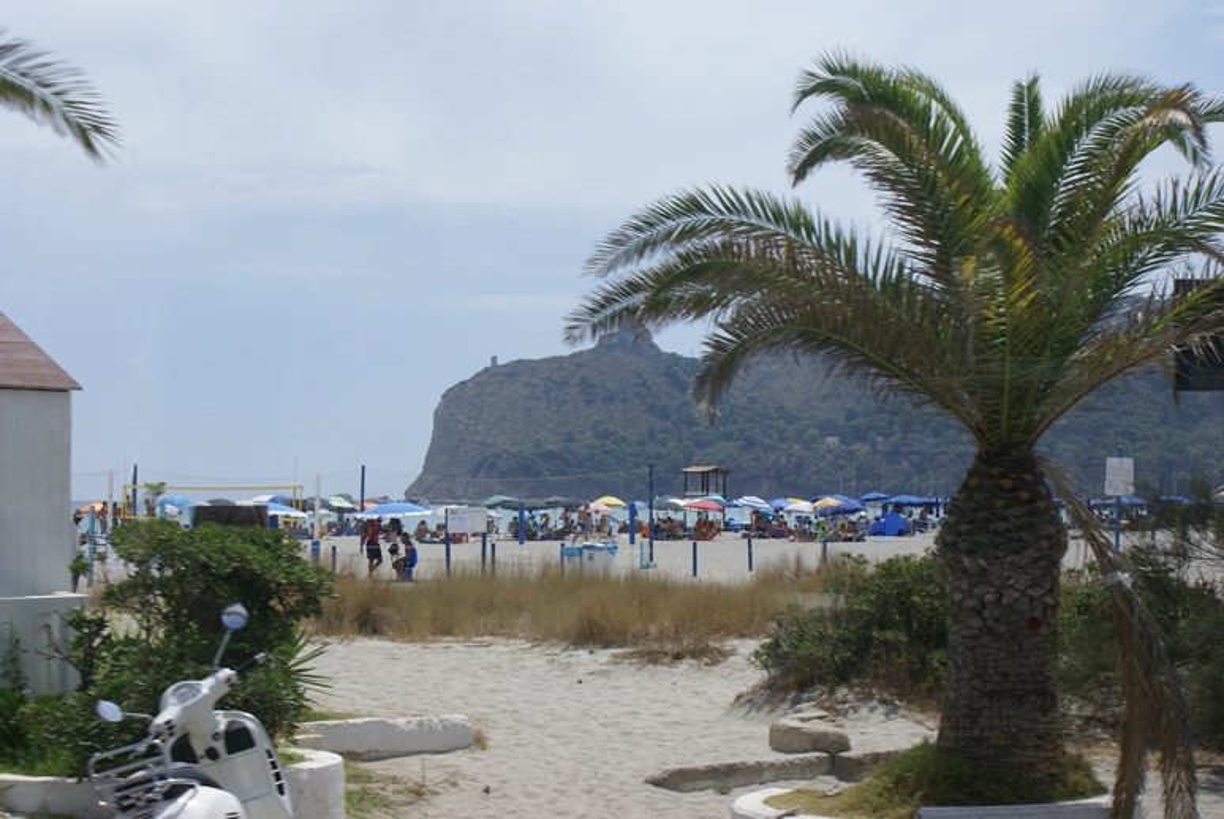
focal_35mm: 75
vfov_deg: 18.2
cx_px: 612
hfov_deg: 27.0
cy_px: 410
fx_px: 2553
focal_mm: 50
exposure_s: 1/160
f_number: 13
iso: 100
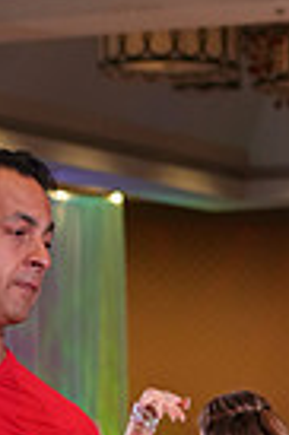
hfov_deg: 5.1
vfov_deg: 7.6
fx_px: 3223
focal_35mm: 267
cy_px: 702
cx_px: 326
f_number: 4
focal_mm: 63
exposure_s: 1/320
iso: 1600
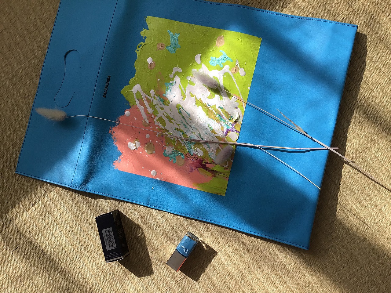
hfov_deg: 58.4
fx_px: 350
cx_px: 196
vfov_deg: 45.4
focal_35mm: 31
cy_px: 146
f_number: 2.4
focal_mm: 3.3
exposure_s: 1/240
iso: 25
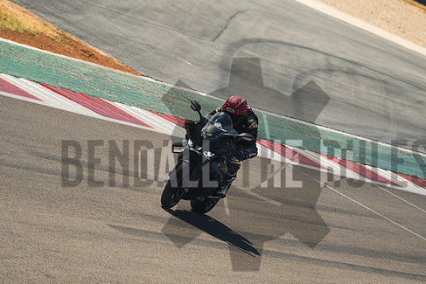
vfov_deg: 3.9
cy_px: 155
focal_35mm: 354
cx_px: 202
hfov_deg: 5.8
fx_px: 4190
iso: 1600
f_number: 4.8
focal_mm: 153.3
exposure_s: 1/4000
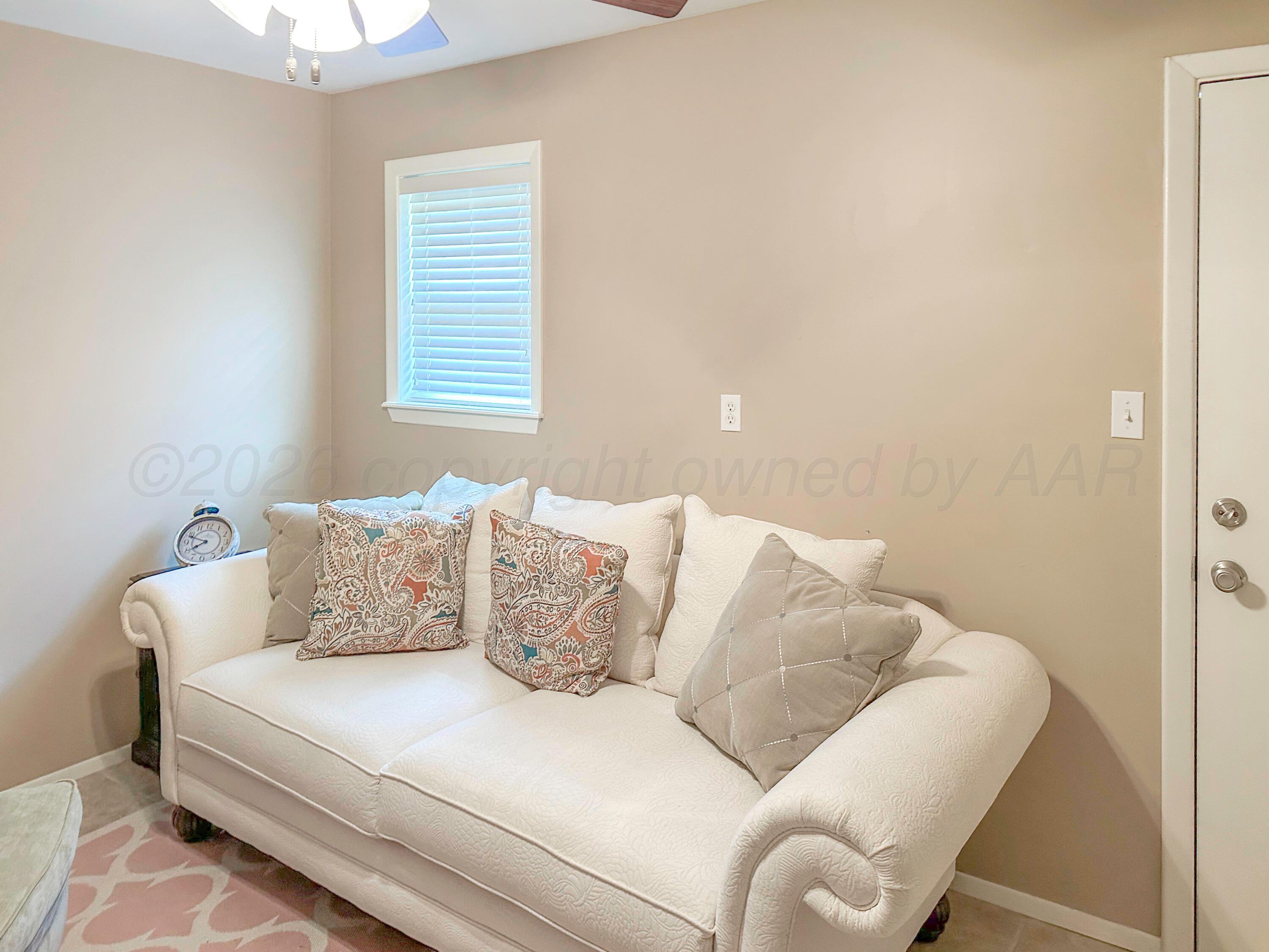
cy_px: 476
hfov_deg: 71.6
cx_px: 634
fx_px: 880
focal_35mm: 24
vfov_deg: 56.8
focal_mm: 6.86
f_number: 1.8
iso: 400
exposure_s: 1/60
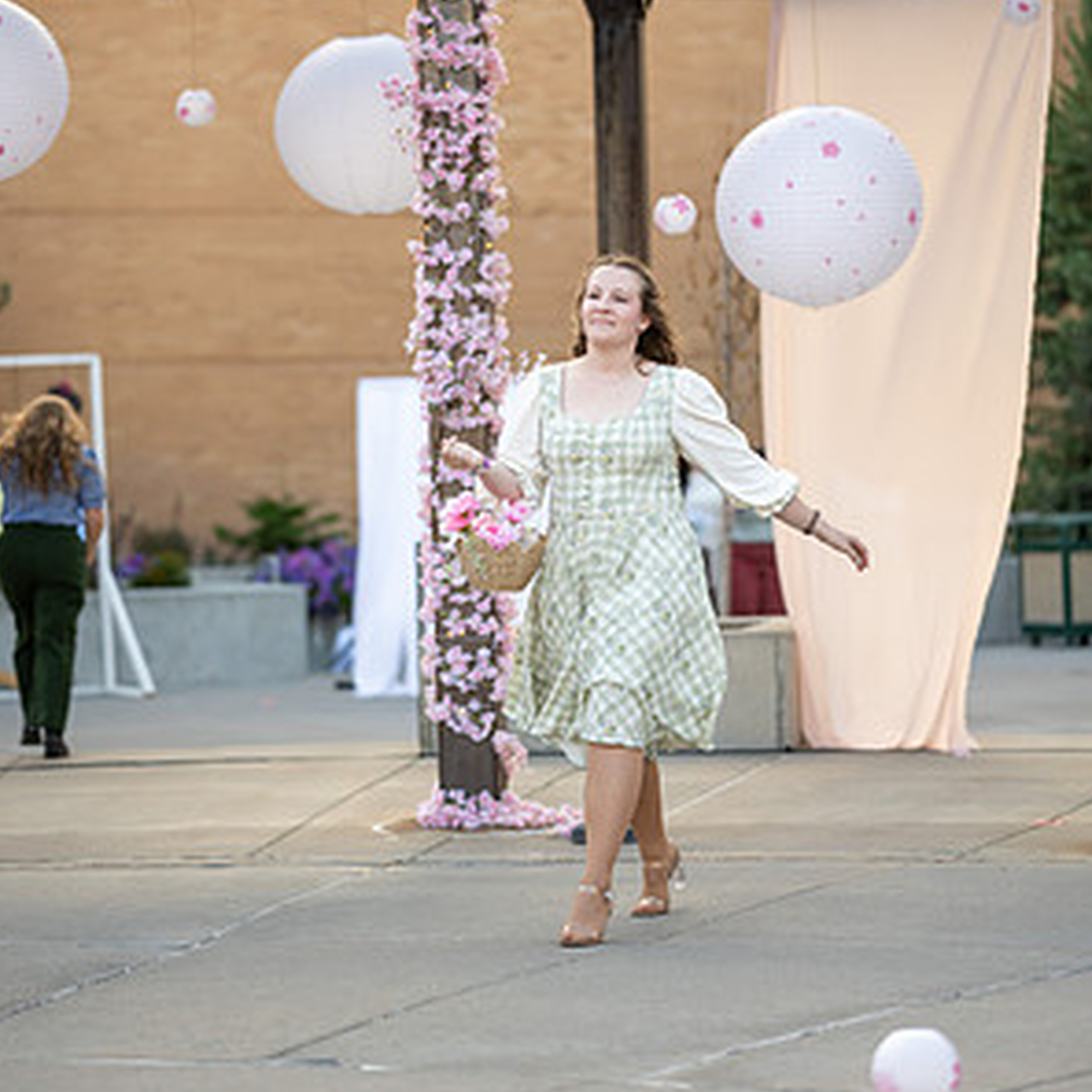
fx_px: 3926
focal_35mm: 110
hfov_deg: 15.8
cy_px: 457
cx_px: 542
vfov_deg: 15.8
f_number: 1.8
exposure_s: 1/1000
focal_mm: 85
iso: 400
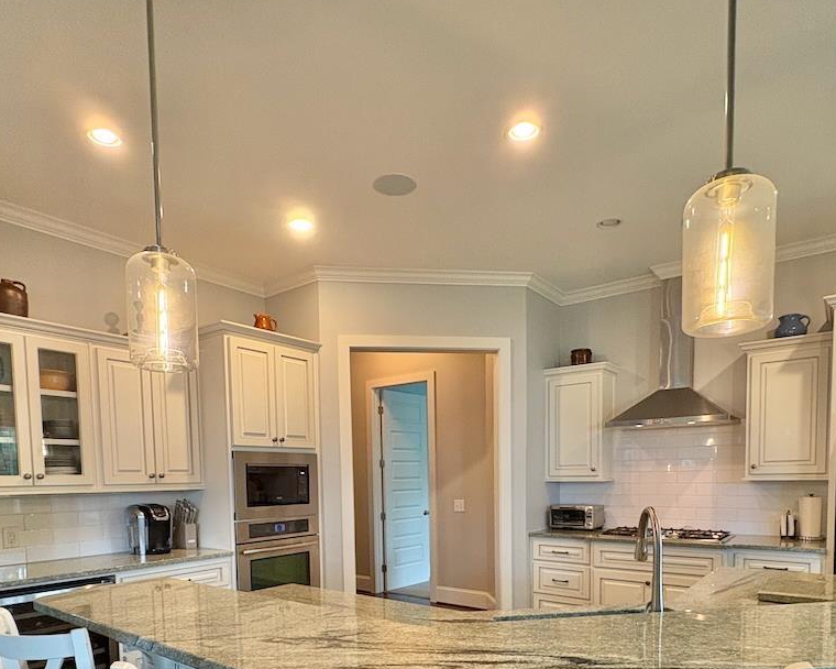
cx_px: 428
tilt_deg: -4.0
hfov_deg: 72.6
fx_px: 569
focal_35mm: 23
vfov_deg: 57.3
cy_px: 514
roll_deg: +0.8
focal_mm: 2.22
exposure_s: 1/60
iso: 320
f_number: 2.2
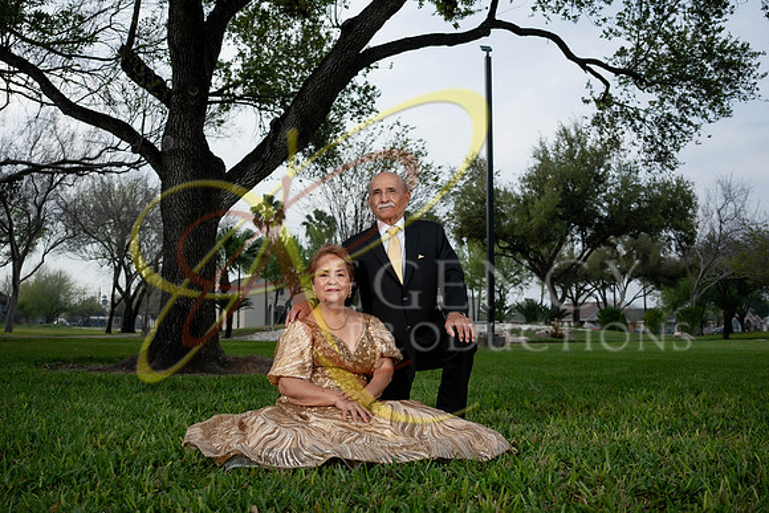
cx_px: 384
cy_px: 256
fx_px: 641
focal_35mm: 30
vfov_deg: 43.6
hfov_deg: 61.9
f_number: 2.8
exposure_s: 1/1000
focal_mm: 20
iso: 200
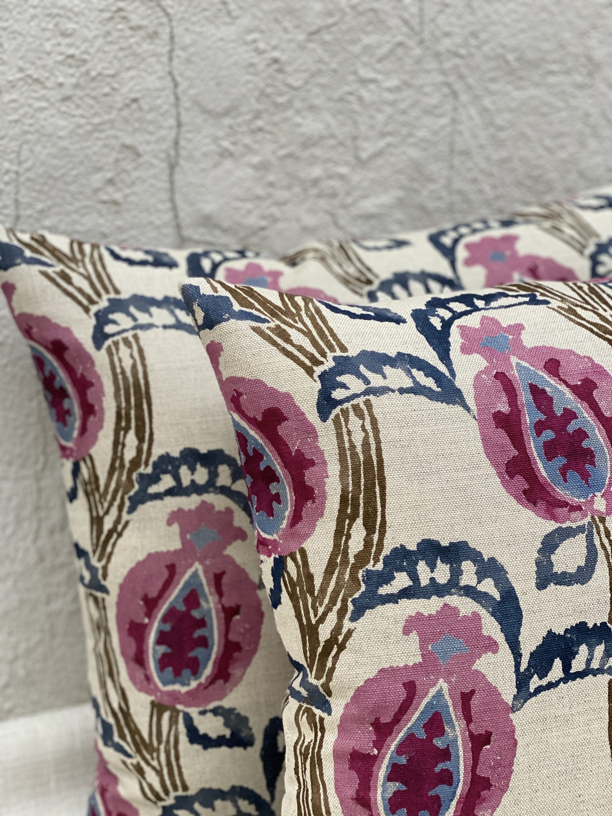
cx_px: 306
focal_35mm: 52
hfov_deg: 28.0
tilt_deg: -17.8
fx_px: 1226
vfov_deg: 36.8
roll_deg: -1.2
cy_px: 408
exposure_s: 1/122
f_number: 2
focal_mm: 6
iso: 200
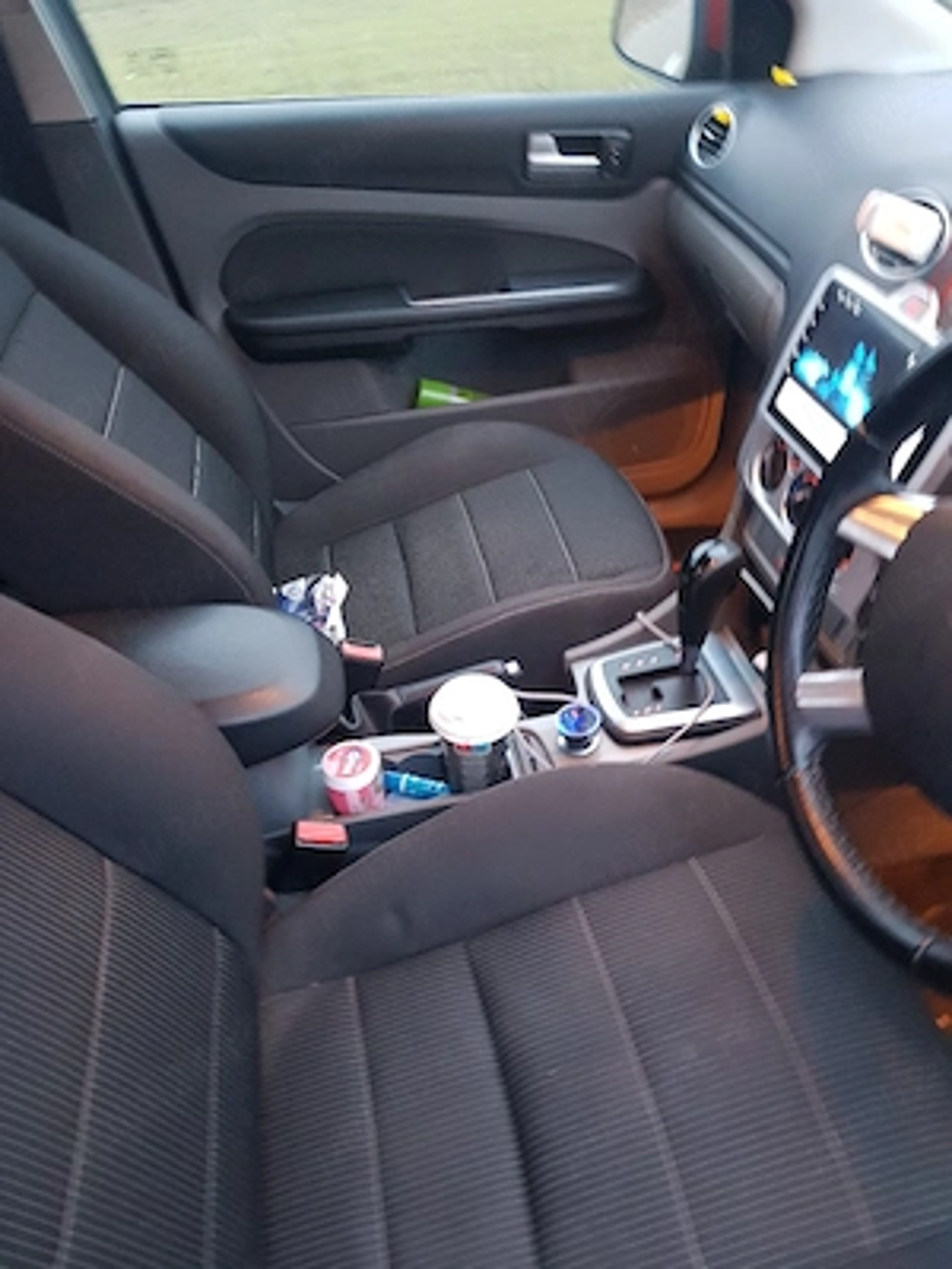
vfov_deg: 67.3
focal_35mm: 26
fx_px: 953
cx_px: 476
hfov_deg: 53.1
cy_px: 634
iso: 320
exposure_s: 1/10
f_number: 1.7
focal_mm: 4.3
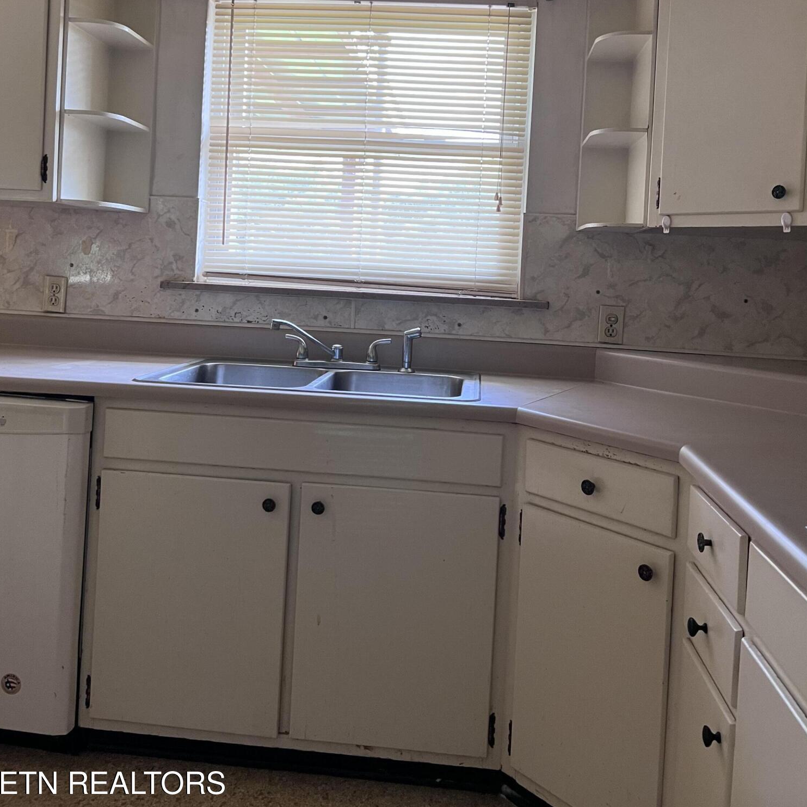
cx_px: 403
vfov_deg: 51.8
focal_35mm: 31
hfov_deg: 52.5
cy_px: 289
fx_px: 818
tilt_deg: -0.4
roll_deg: -3.6
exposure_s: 1/95
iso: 125
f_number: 1.5
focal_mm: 5.7
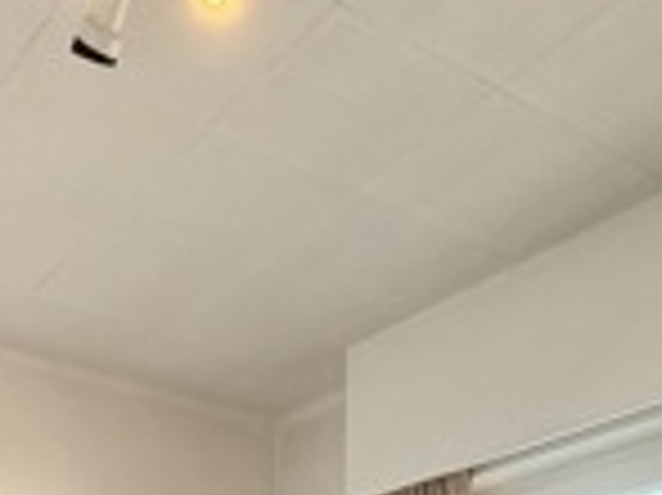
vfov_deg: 18.9
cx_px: 185
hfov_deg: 31.3
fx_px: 1166
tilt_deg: -0.3
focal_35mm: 61
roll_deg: -0.1
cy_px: 868
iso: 160
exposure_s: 1/100
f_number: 2.2
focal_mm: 2.22
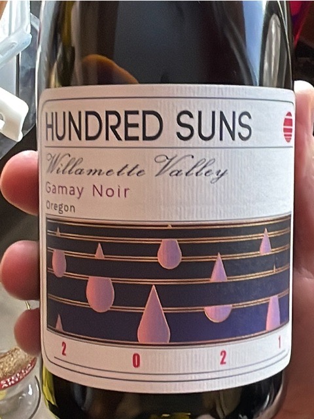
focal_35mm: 30
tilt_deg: -59.5
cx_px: 157
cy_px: 210
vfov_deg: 60.0
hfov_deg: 46.8
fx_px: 363
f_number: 2.4
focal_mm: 1.54
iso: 125
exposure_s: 1/58
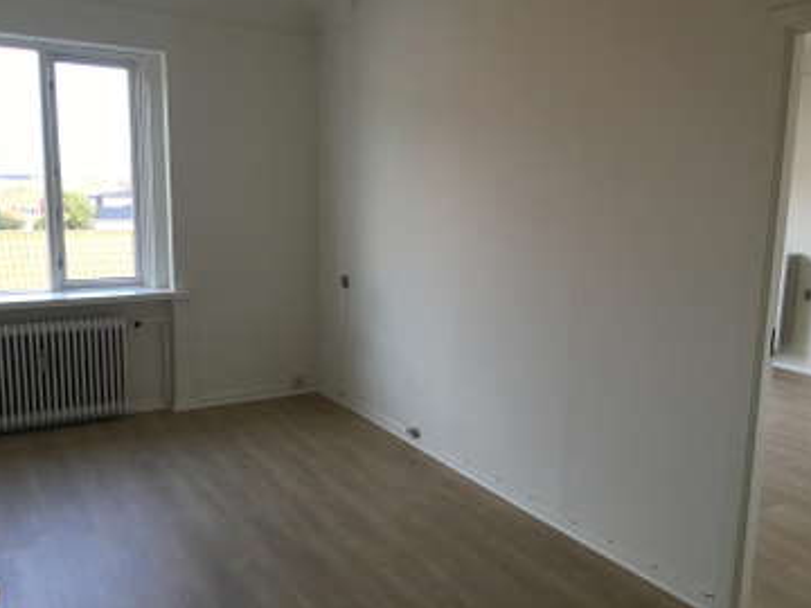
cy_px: 297
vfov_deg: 46.8
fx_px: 703
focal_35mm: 30
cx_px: 410
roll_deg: -1.0
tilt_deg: -8.3
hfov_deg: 60.0
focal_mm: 4.15
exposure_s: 1/33
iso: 25
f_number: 2.2
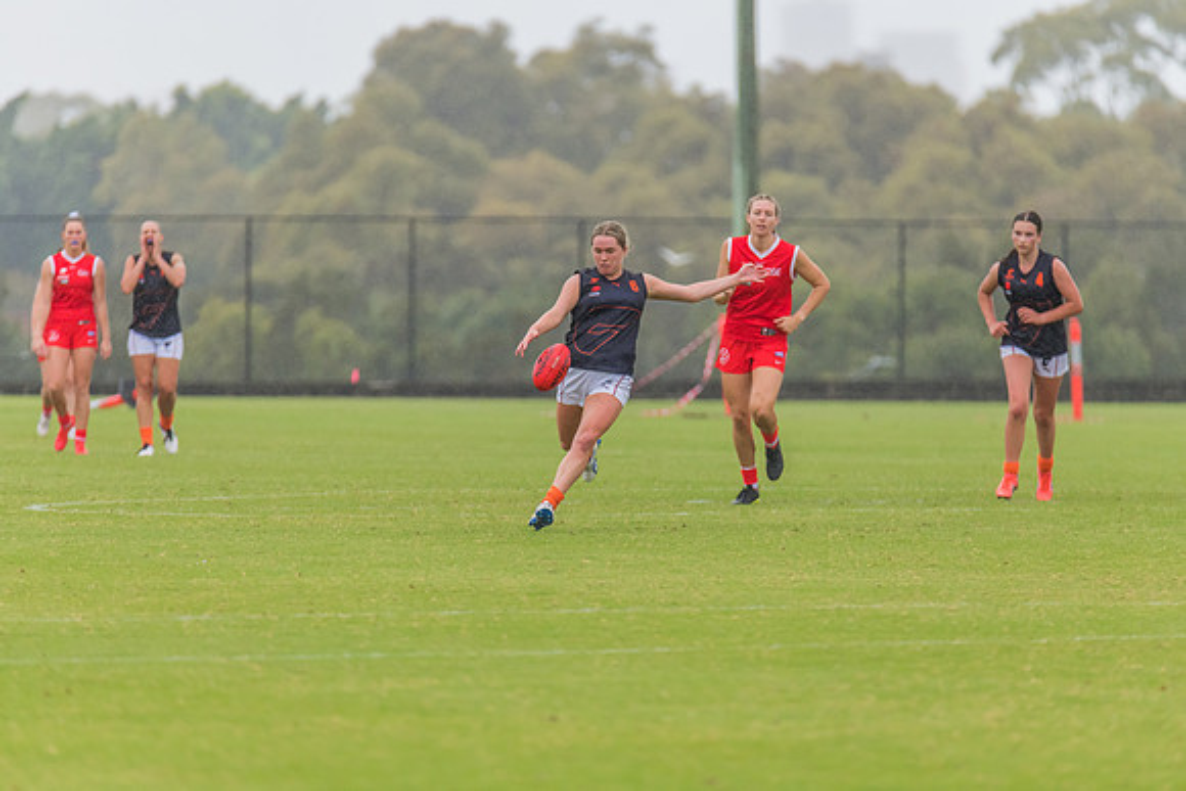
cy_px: 396
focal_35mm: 460
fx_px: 15157
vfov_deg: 3.0
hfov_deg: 4.5
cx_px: 593
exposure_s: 1/1250
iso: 1400
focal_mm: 460
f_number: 6.3
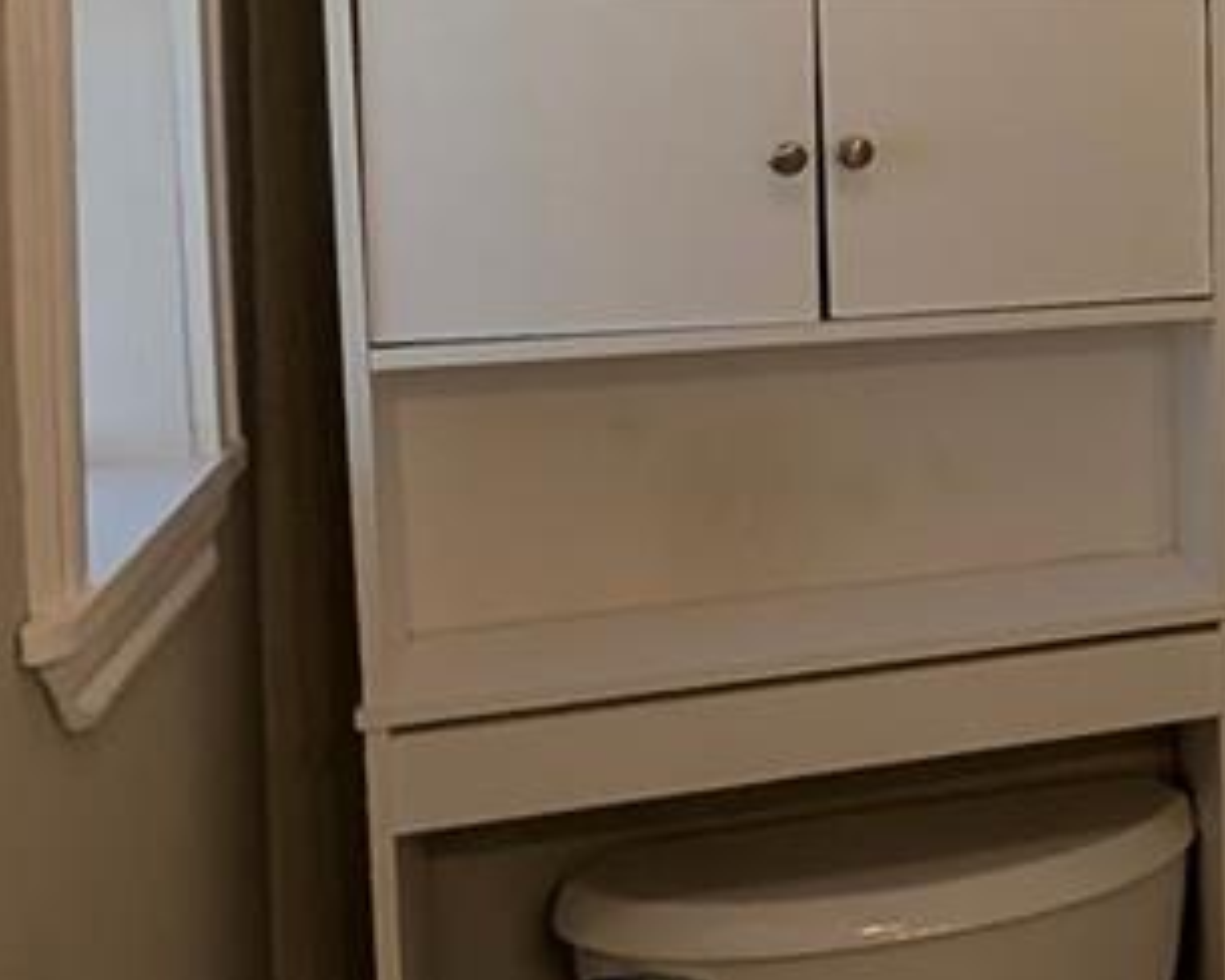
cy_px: 173
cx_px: 2095
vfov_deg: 25.3
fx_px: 2139
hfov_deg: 22.3
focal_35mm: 59
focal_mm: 2.02
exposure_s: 1/235
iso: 52
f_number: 1.7
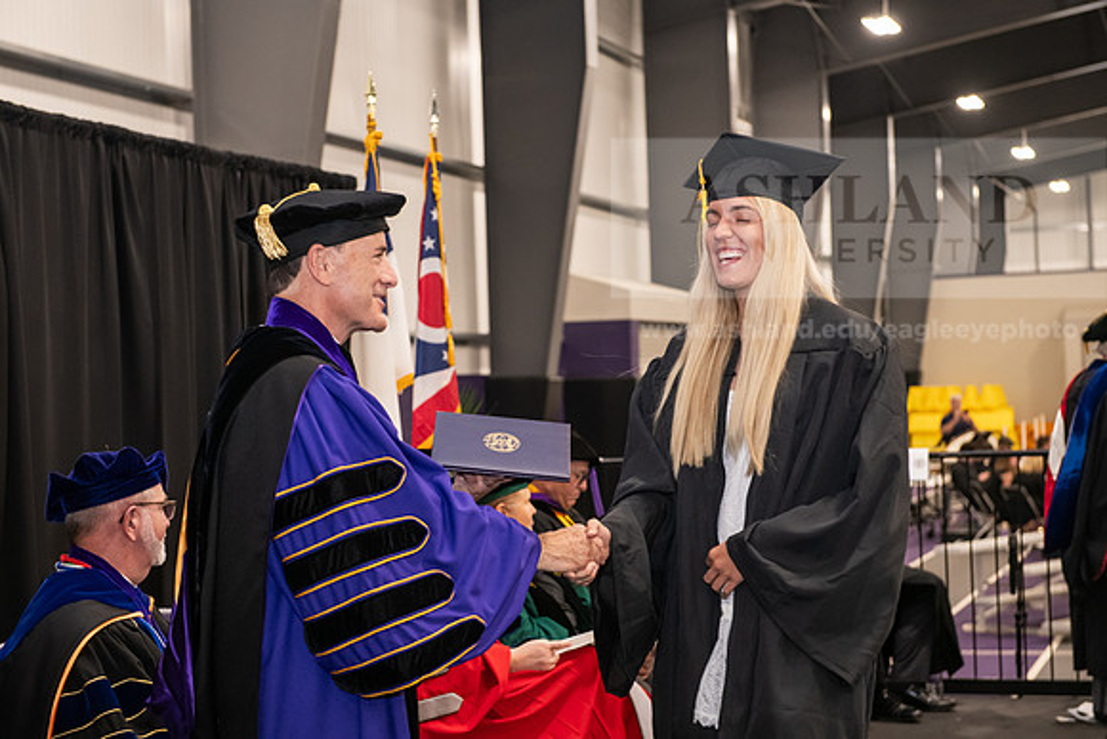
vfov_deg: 19.5
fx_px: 2153
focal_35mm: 70
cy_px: 370
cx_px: 554
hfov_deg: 28.8
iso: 2500
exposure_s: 1/125
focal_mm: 70
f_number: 5
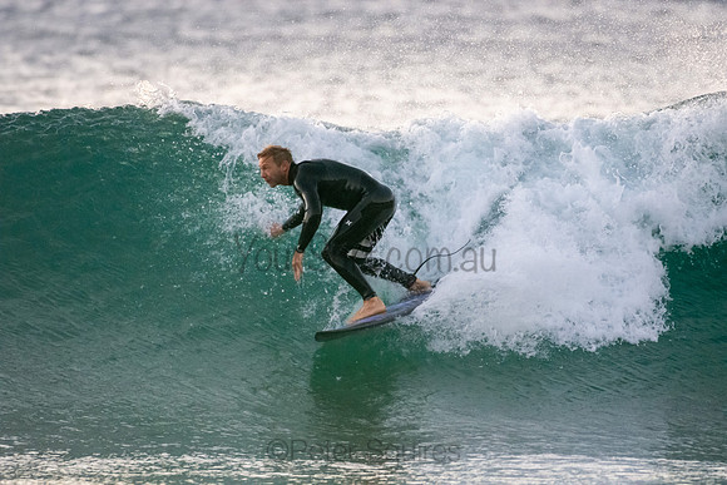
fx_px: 15149
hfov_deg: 2.7
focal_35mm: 750
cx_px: 364
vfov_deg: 1.8
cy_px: 242
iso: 4500
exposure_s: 1/800
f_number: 5.6
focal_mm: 500
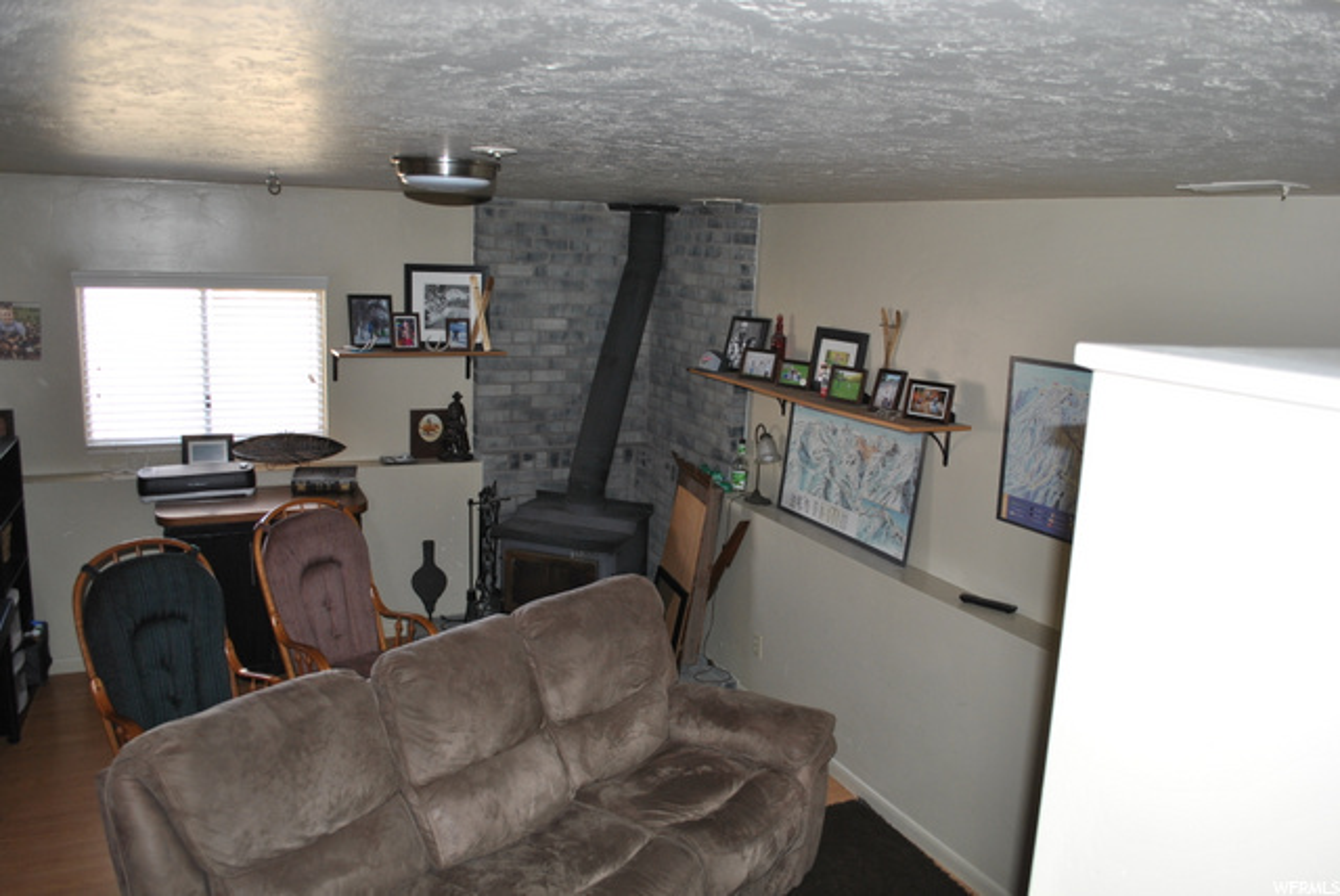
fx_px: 1006
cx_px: 670
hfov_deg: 67.3
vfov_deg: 48.0
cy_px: 448
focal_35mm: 27
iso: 200
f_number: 3.5
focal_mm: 18
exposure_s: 1/60
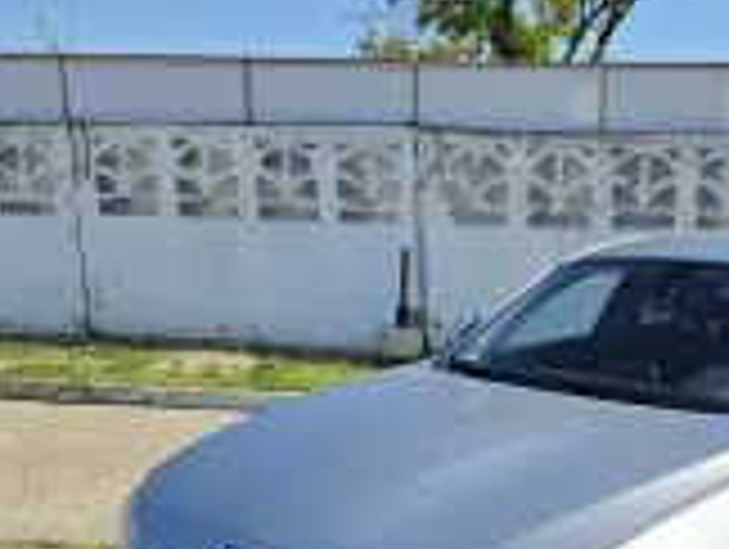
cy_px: 500
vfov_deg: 27.5
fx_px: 1076
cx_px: 580
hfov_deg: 36.2
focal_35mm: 51
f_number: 1.7
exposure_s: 1/6809
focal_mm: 6.3
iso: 80
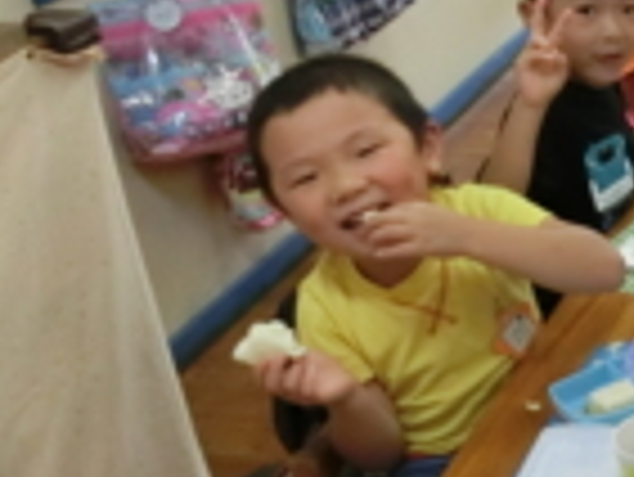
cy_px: 135
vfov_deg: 20.6
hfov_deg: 23.3
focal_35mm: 71
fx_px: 1301
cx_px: 881
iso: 800
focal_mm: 4.5
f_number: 3.5
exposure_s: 1/200
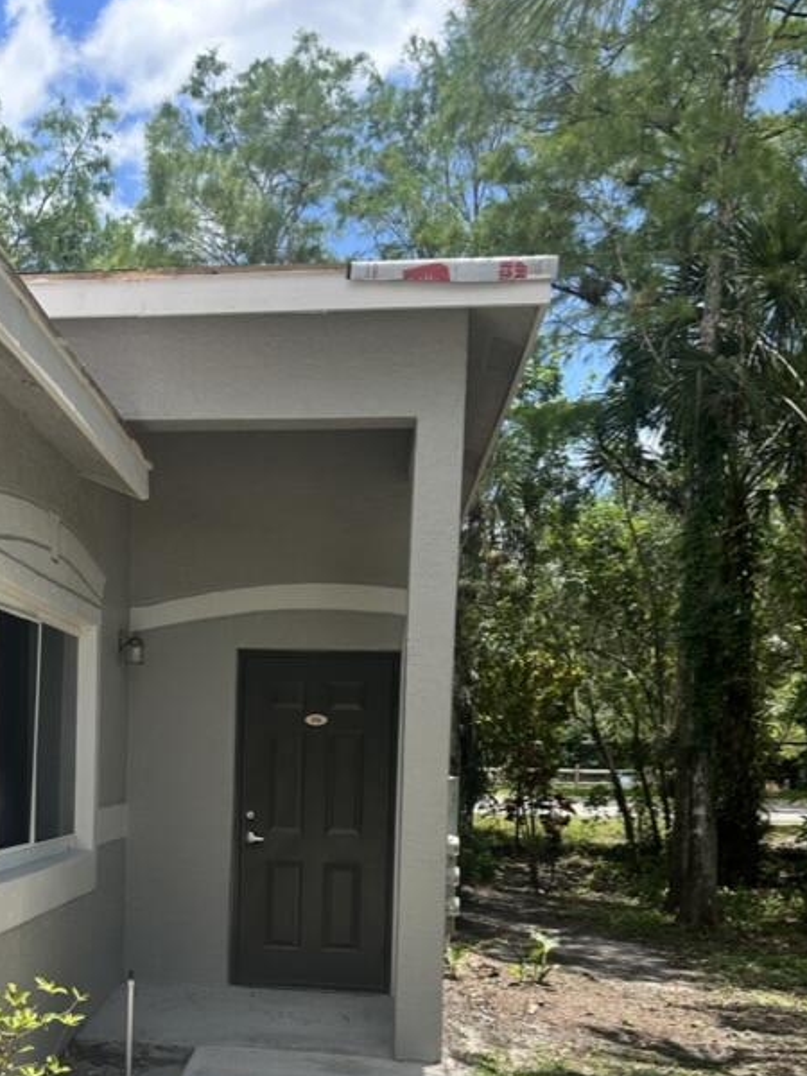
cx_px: 193
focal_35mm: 41
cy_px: 811
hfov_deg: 34.3
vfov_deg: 44.2
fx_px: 1274
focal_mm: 6.86
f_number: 1.78
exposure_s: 1/4348
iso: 80
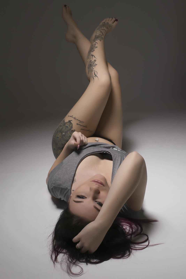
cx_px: 93
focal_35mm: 44
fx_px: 337
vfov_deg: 45.0
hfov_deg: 30.9
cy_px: 140
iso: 200
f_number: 18
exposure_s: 1/100
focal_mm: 29
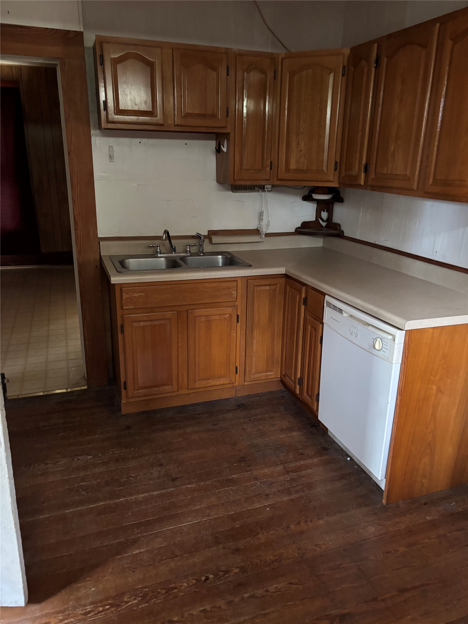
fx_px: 469
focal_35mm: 26
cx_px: 234
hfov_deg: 53.1
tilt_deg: -17.6
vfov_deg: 67.3
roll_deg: -1.4
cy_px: 312
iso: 800
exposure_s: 1/30
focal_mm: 5.96
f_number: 1.6
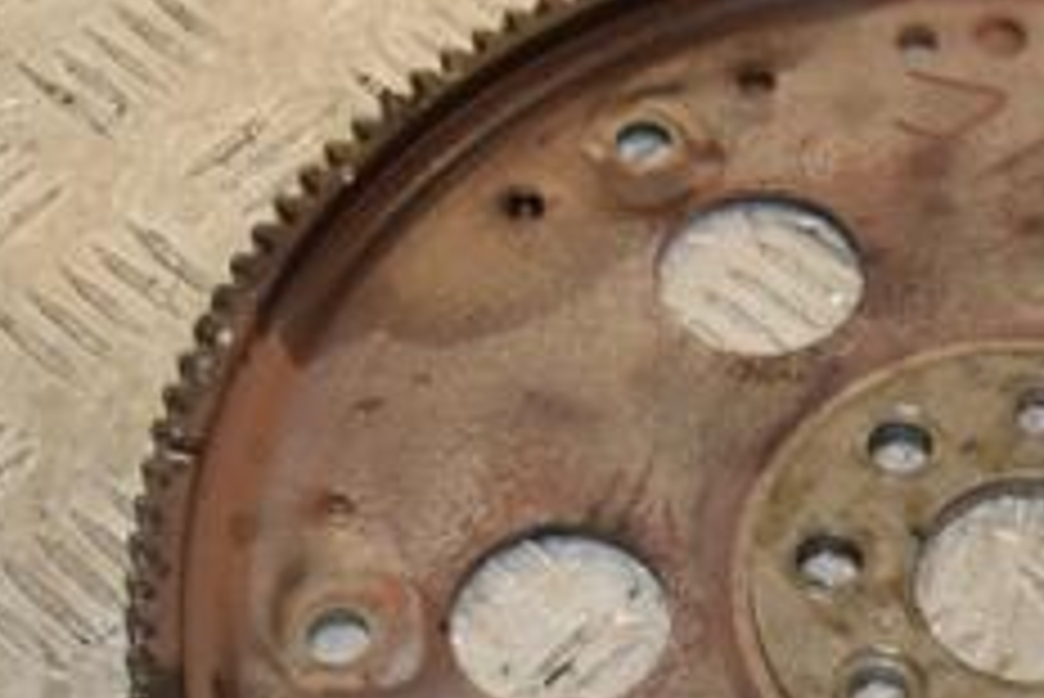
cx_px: 1102
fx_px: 3598
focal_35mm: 124
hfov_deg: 16.1
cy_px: 608
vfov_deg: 11.0
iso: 800
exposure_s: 1/200
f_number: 6.3
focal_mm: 32
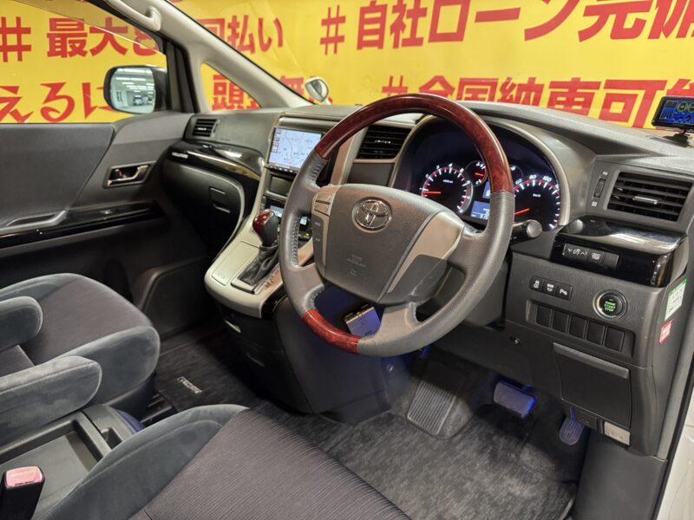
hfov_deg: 71.6
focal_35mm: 24
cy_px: 260
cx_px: 347
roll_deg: +2.0
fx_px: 481
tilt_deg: -21.6
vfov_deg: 56.8
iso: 800
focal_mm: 6.76
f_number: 1.78
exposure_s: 1/50
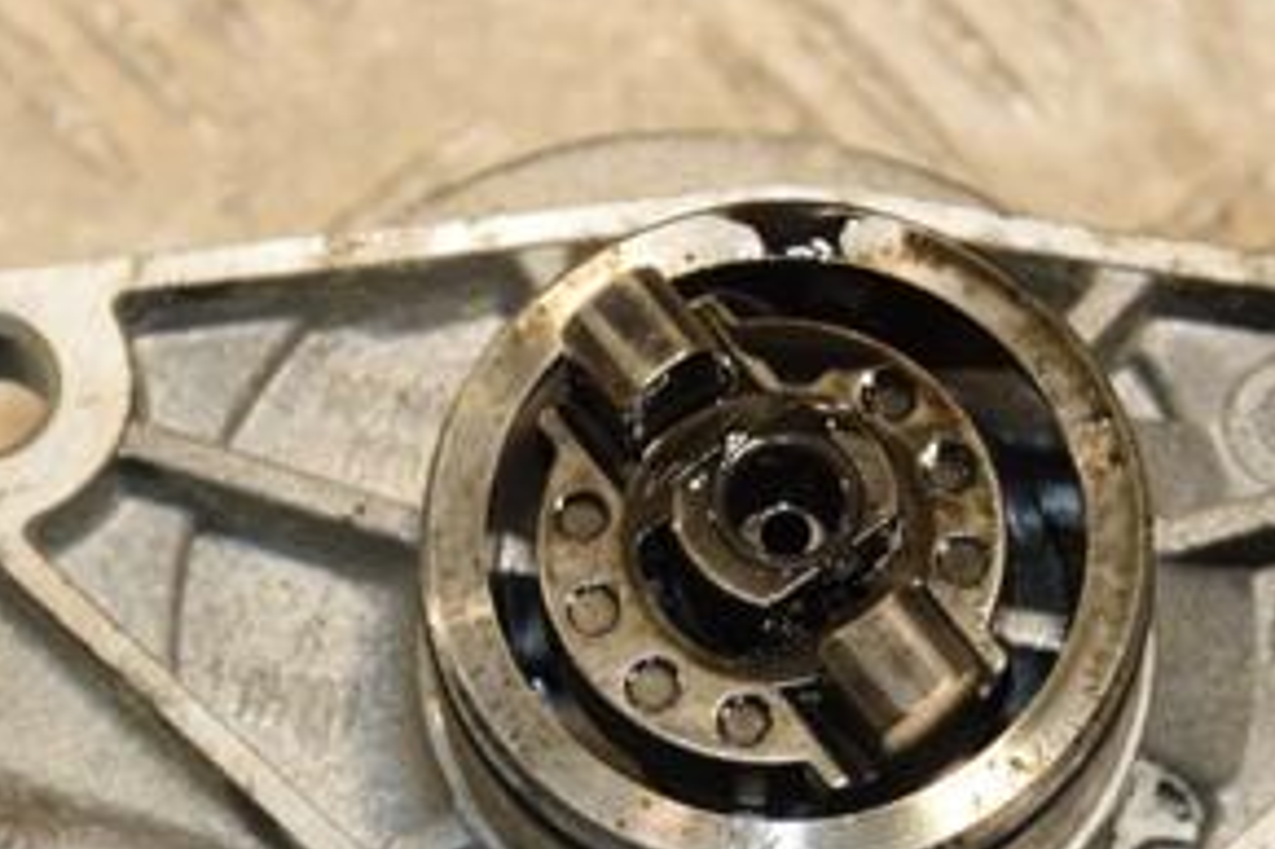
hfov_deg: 8.8
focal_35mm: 233
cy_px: 655
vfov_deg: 5.9
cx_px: 594
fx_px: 8248
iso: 800
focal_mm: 75
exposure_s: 1/200
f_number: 8
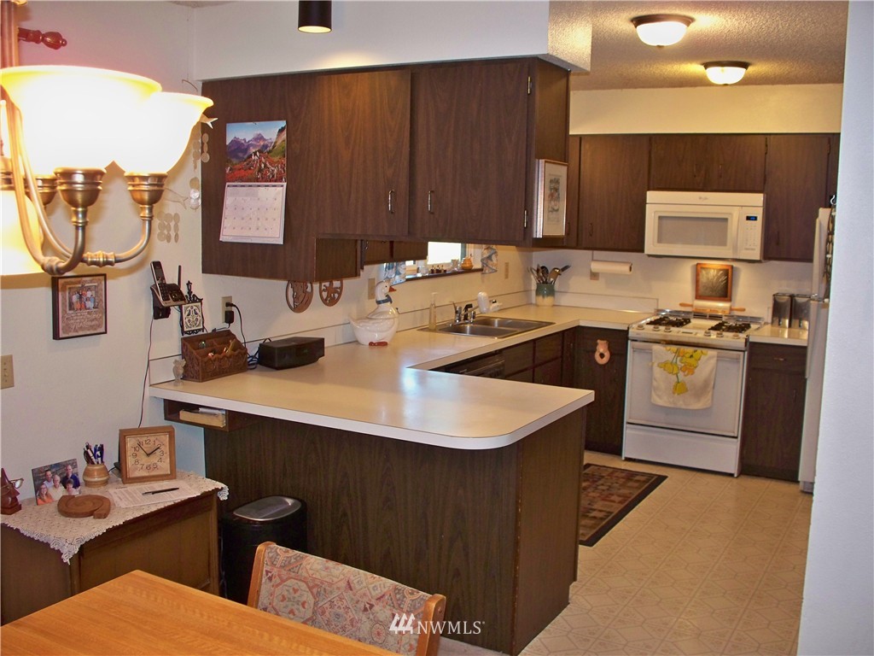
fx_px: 884
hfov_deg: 52.6
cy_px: 328
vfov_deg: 40.7
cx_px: 437
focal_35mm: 35
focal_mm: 7.54
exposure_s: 1/30
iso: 200
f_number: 2.8
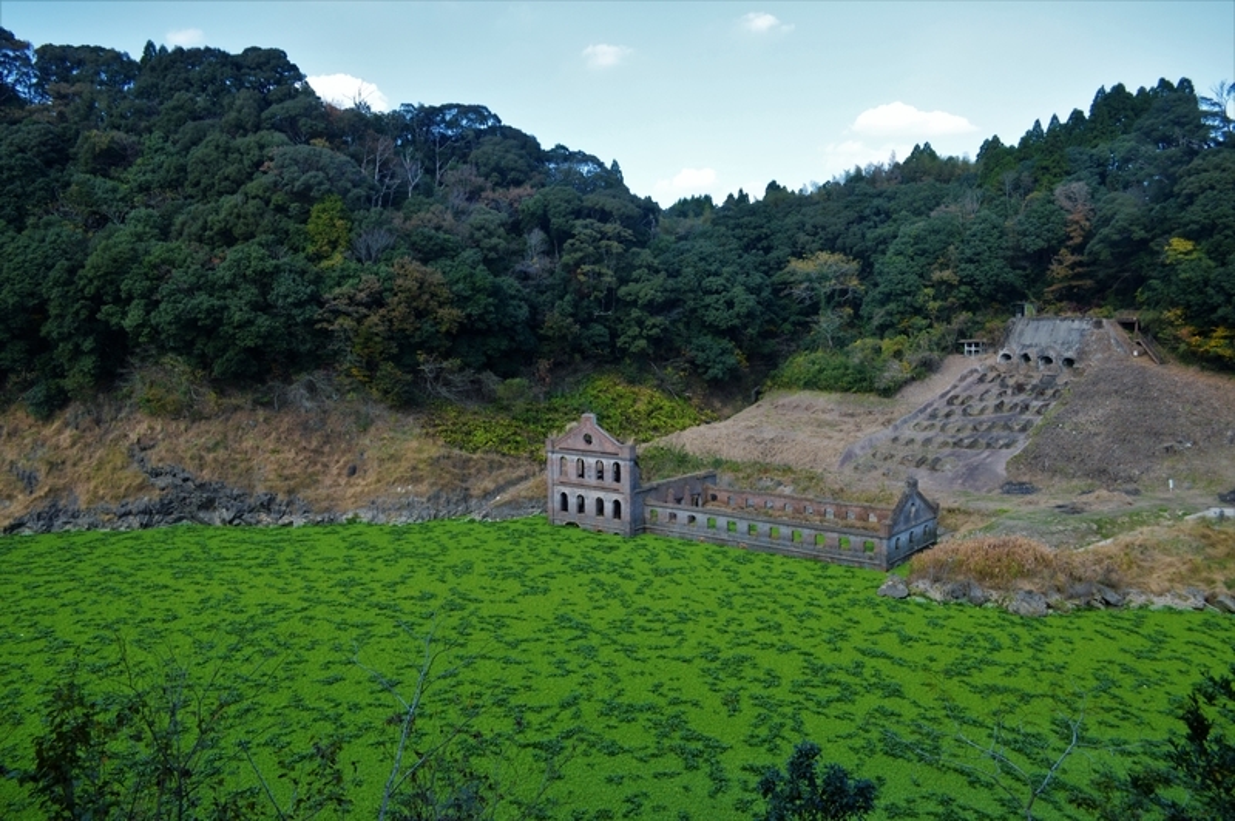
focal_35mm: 27
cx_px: 618
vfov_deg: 47.9
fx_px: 925
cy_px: 410
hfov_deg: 67.4
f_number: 5
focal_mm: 18
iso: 400
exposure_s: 1/100
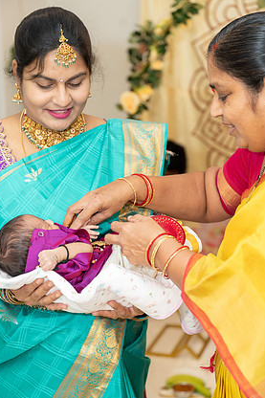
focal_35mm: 66
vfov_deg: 30.5
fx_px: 729
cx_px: 132
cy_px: 214
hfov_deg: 20.6
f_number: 3.5
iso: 500
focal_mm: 61
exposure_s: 1/200
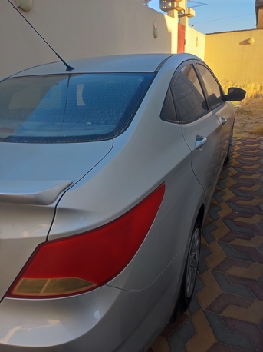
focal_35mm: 25
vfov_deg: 69.4
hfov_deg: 54.8
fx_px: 253
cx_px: 132
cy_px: 176
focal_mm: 4.7
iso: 104
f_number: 1.79
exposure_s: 1/120
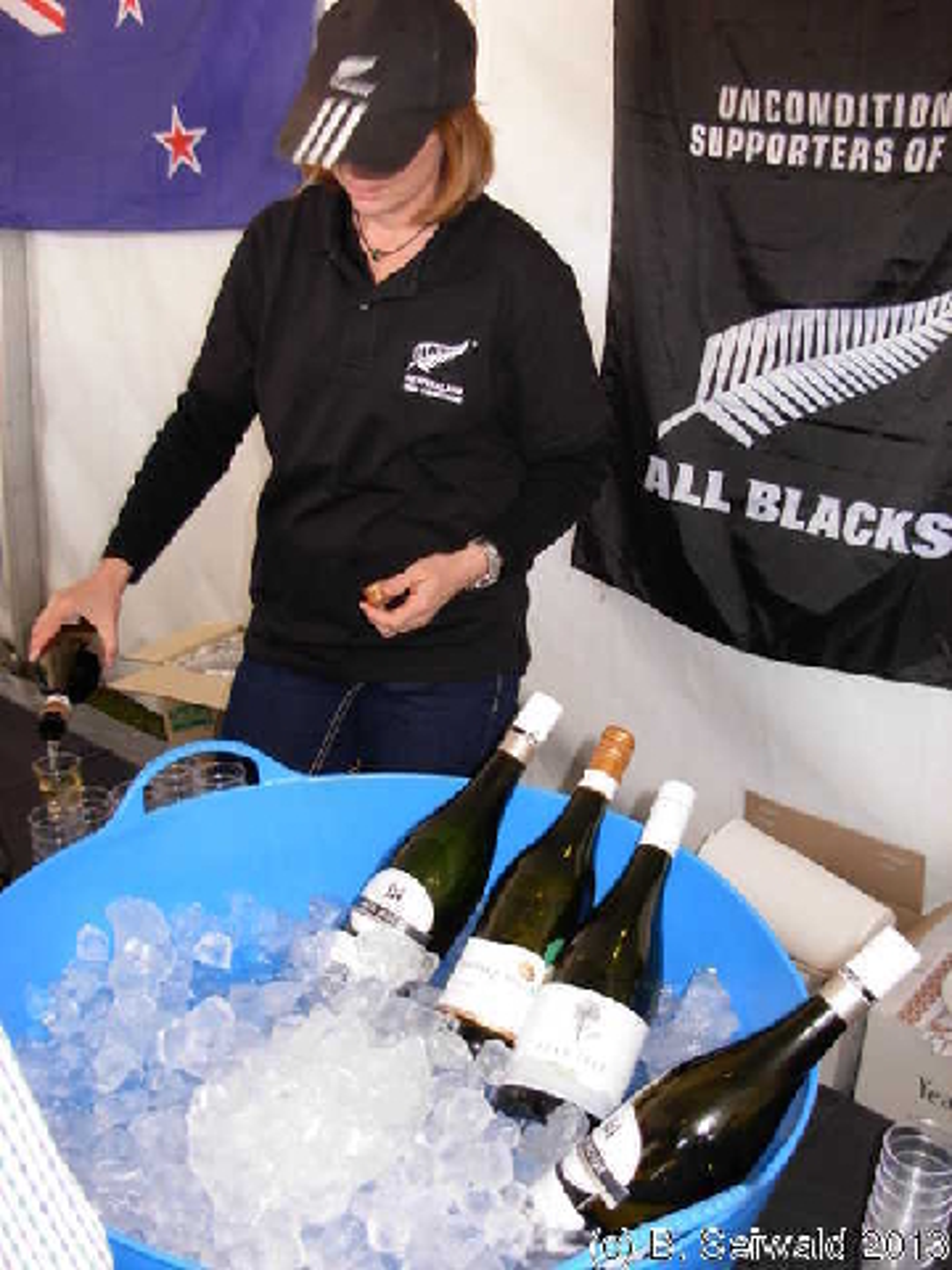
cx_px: 476
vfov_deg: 49.0
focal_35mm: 38
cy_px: 635
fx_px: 1393
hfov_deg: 37.7
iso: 79
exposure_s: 1/22.6
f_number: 2.9
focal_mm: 6.3
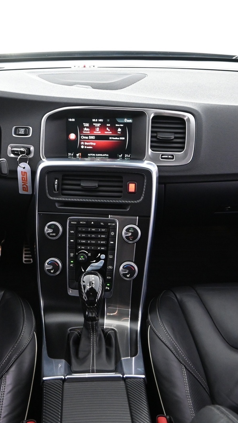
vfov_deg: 52.8
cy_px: 211
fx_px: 426
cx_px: 84
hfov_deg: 31.0
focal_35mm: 38
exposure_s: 1/30
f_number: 3.5
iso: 3200
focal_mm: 16
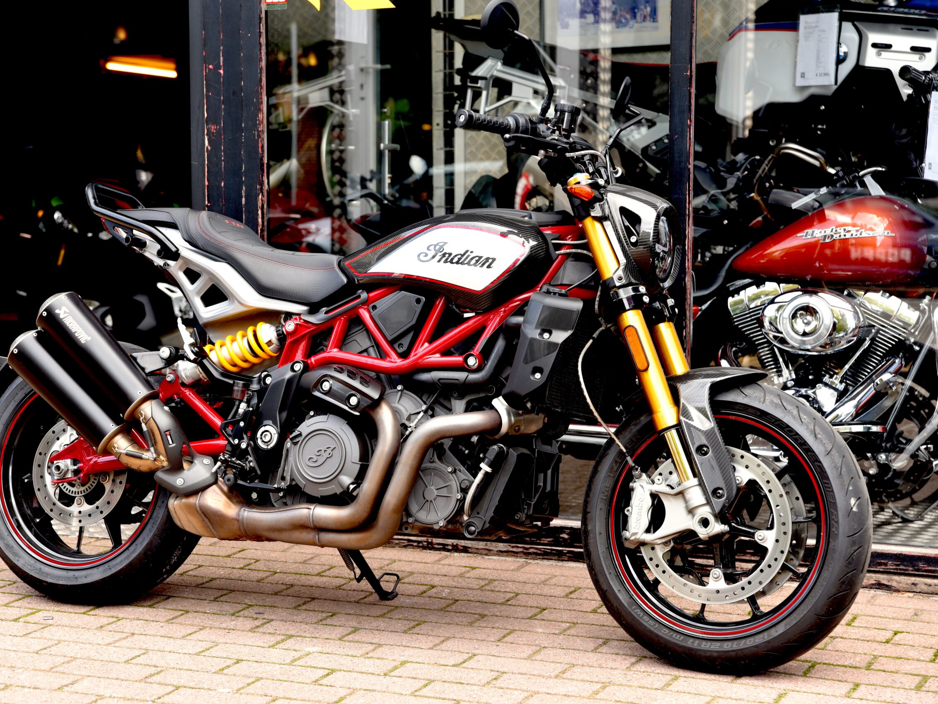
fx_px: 2059
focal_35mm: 76
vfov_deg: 19.4
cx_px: 424
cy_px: 351
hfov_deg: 25.6
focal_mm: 70
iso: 200
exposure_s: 1/80
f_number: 4.5
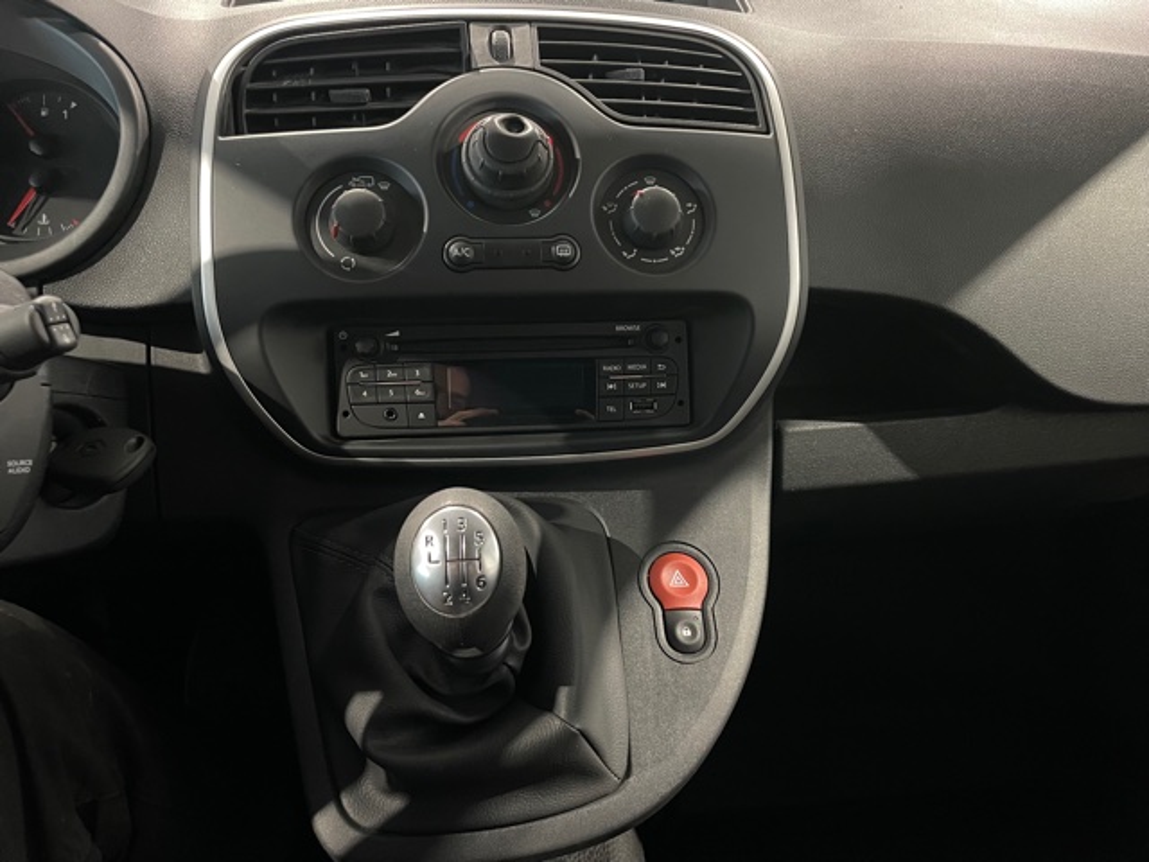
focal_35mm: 26
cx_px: 574
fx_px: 863
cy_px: 431
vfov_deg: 53.1
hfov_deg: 67.3
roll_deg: -0.5
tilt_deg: -31.9
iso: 1000
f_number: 1.6
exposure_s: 1/25
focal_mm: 4.2
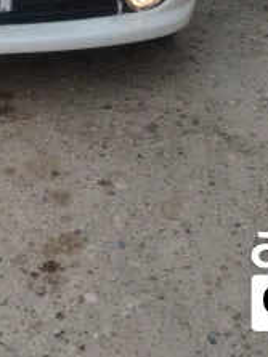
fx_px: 713
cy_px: -14
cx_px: 10
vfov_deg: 26.4
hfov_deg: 20.7
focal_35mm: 69
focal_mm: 5.25
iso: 100
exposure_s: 1/135
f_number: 1.75
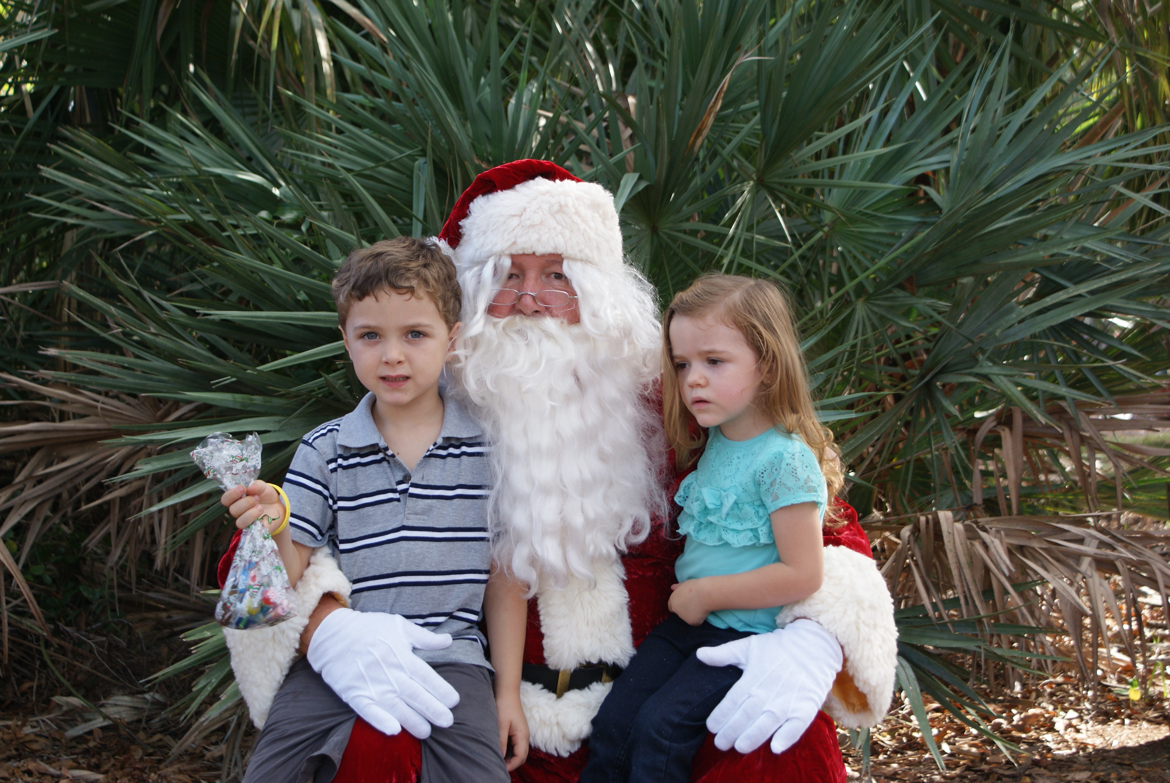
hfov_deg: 29.8
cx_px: 585
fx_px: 2196
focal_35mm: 68
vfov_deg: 20.2
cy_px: 392
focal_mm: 45
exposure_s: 1/80
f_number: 5.6
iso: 125
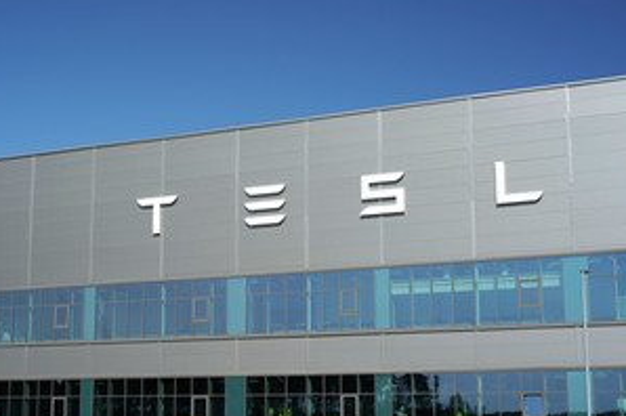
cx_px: 245
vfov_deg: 22.9
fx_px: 1025
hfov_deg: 33.8
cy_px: 252
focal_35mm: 59
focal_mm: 39
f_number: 8
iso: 100
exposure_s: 1/200
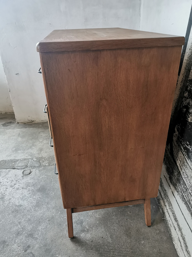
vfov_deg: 65.3
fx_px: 200
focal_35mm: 27
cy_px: 128
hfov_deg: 51.4
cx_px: 96
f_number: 1.6
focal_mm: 5.56
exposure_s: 1/60
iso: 800
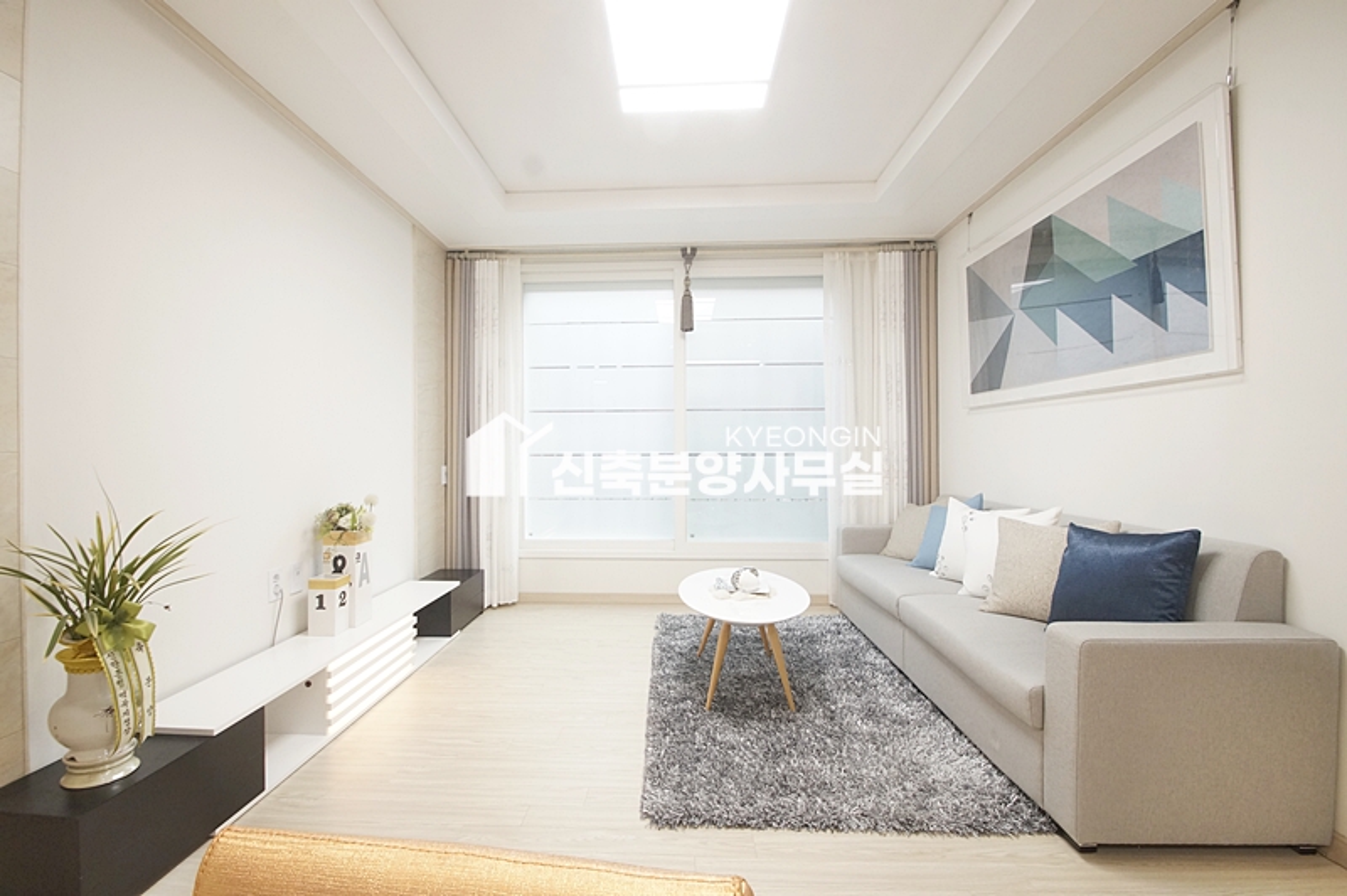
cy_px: 448
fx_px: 561
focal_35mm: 15
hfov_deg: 100.4
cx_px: 674
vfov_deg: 77.2
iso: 800
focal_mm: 10
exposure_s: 1/20
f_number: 9
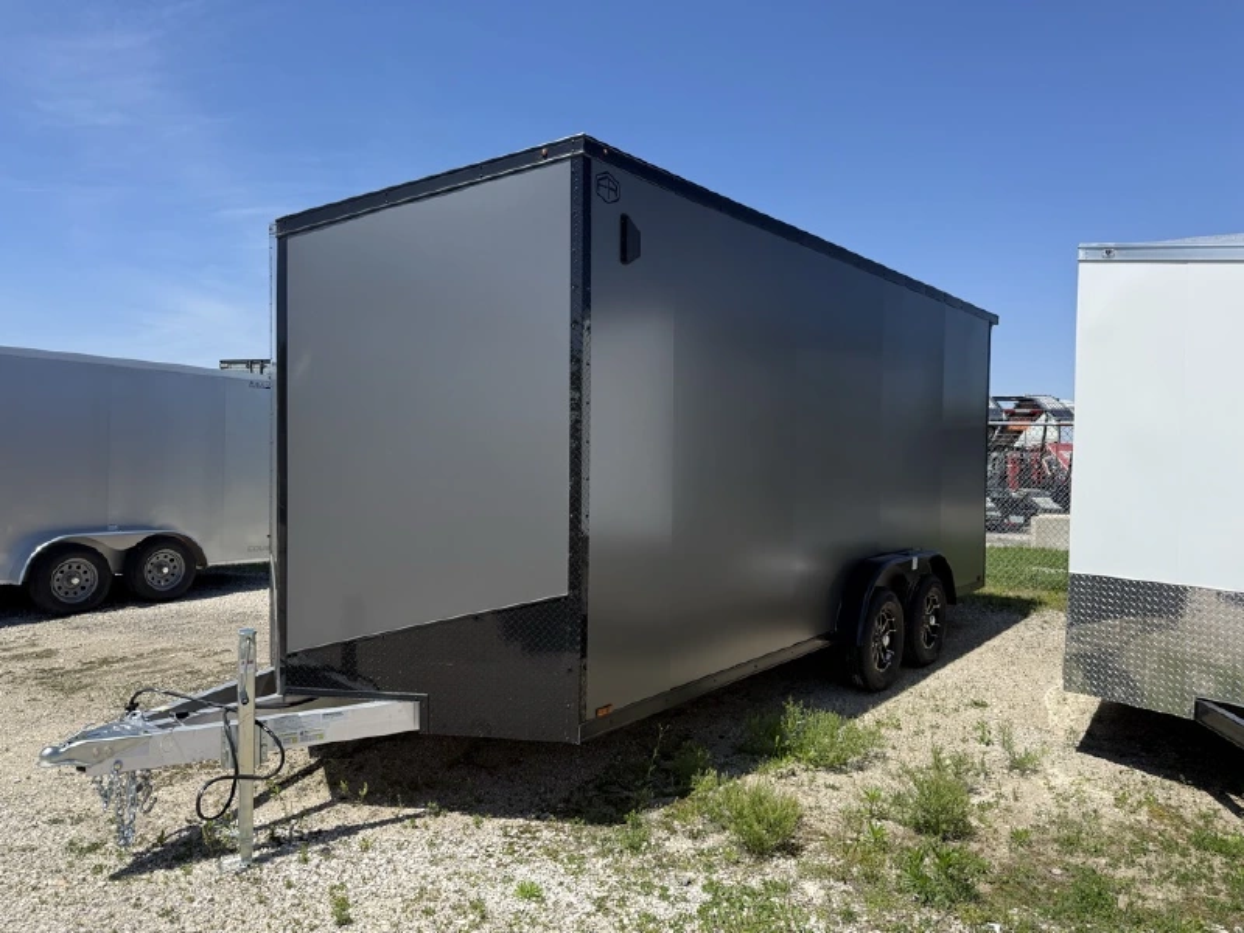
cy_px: 466
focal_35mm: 24
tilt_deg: -1.3
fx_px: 862
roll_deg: -1.2
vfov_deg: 56.8
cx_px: 622
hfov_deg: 71.6
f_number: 1.78
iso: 80
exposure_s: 1/4167
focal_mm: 6.76
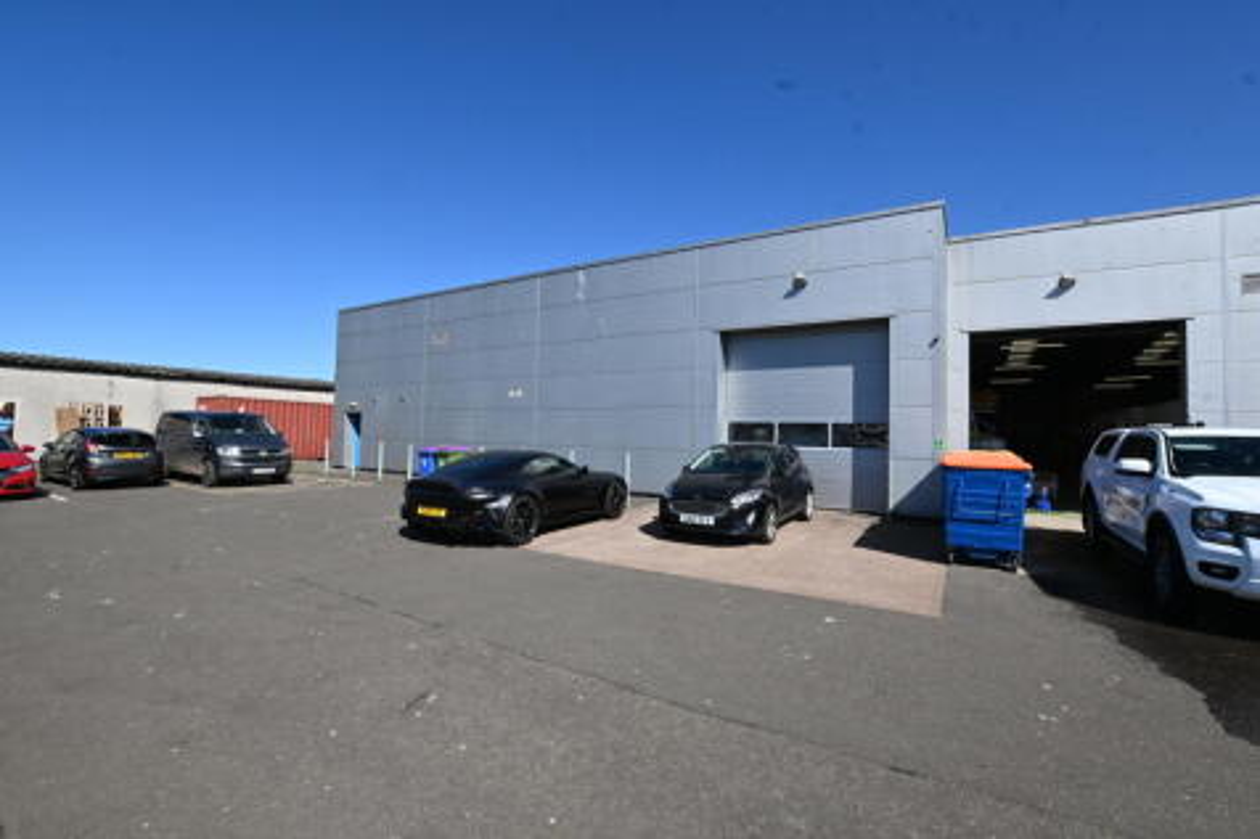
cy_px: 420
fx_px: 525
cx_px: 630
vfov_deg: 77.3
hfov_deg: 100.4
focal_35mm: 15
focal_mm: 10
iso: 400
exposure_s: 1/500
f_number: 11
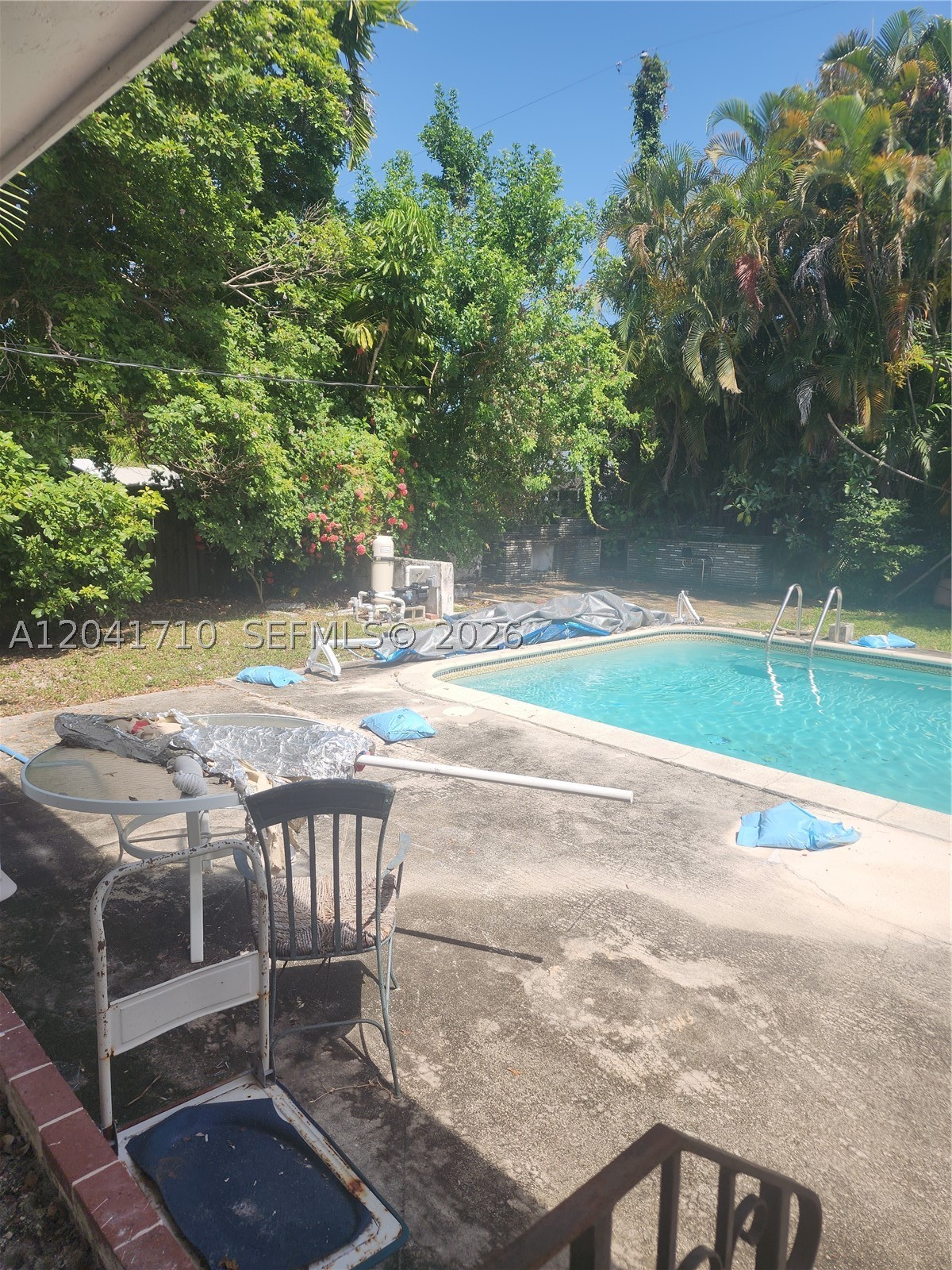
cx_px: 476
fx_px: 843
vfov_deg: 73.9
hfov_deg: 58.9
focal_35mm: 23
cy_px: 635
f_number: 1.8
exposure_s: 1/992
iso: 12
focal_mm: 6.4
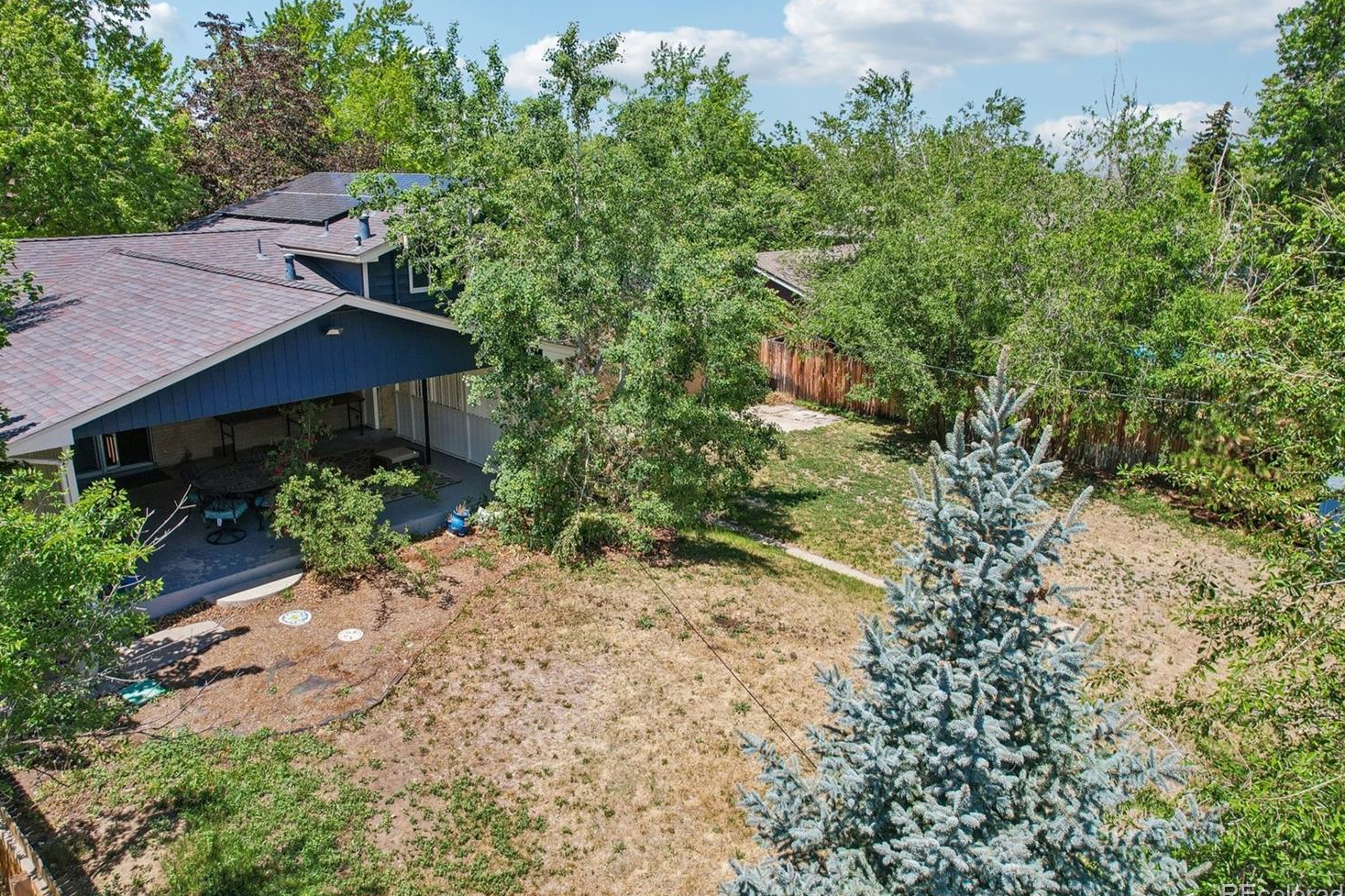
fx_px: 896
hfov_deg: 73.7
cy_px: 425
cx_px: 636
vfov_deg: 53.1
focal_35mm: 24
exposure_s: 1/350
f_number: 2.8
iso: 130
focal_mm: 8.4
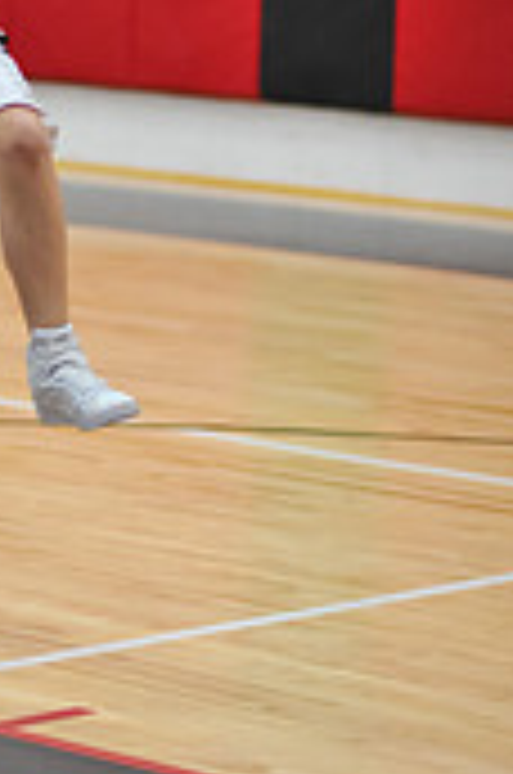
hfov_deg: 6.1
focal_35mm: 222
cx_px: -119
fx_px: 4764
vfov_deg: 9.3
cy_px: 130
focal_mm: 85
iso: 1100
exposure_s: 1/500
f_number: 2
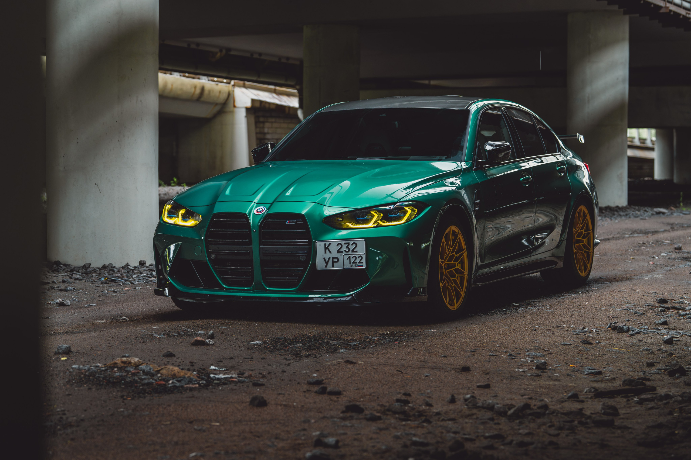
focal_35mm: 88
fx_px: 1693
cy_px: 241
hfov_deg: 23.1
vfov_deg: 15.5
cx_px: 328
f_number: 4
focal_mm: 84
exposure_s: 1/50
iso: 800
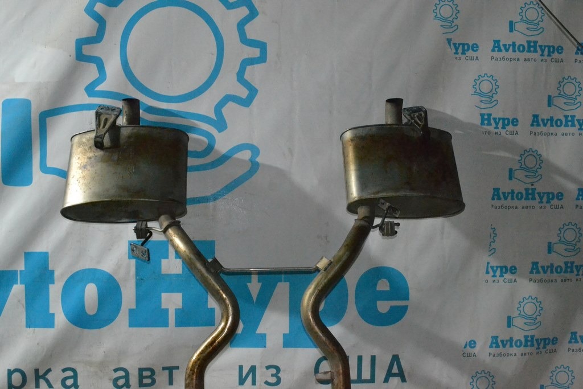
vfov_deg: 36.9
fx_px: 583
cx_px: 292
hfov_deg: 53.1
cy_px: 194
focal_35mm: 36
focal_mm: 24
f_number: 9
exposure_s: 1/160
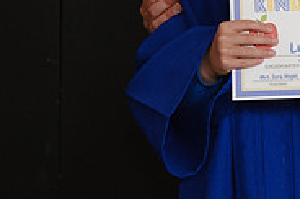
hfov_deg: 7.3
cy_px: -69
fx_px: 2338
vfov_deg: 4.8
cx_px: 271
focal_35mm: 281
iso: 800
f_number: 4
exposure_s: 1/125
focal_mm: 42.7
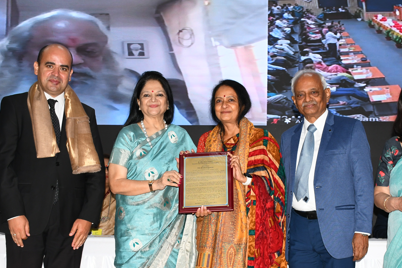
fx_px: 681
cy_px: 188
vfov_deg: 22.1
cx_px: 237
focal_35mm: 61
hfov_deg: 32.8
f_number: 6.3
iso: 800
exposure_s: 1/125
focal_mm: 26
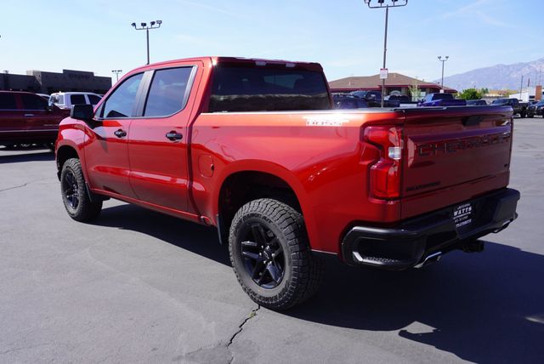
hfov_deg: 59.4
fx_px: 476
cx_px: 272
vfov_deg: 41.8
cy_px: 182
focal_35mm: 32
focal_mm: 21
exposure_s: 1/125
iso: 100
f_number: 9
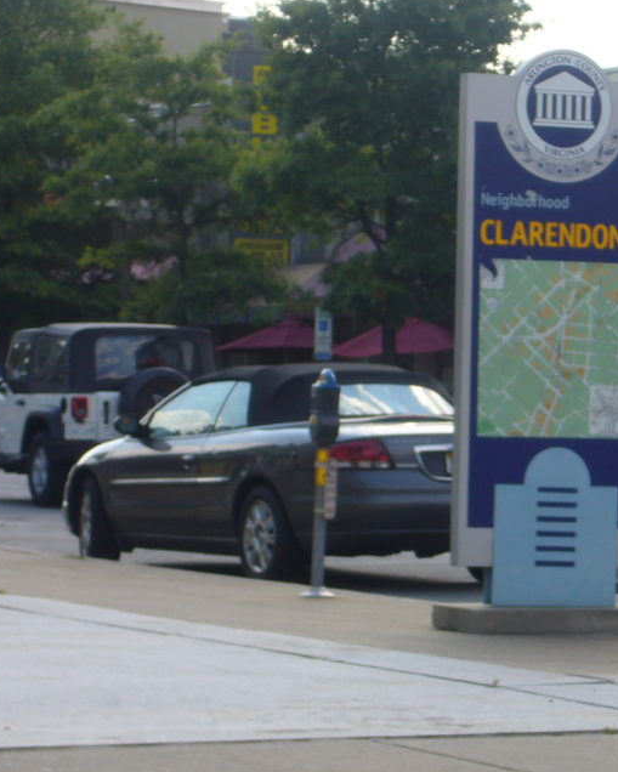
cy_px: 378
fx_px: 3794
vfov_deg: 11.6
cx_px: 529
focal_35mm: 166
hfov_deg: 9.3
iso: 80
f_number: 5
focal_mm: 17.4
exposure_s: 1/160
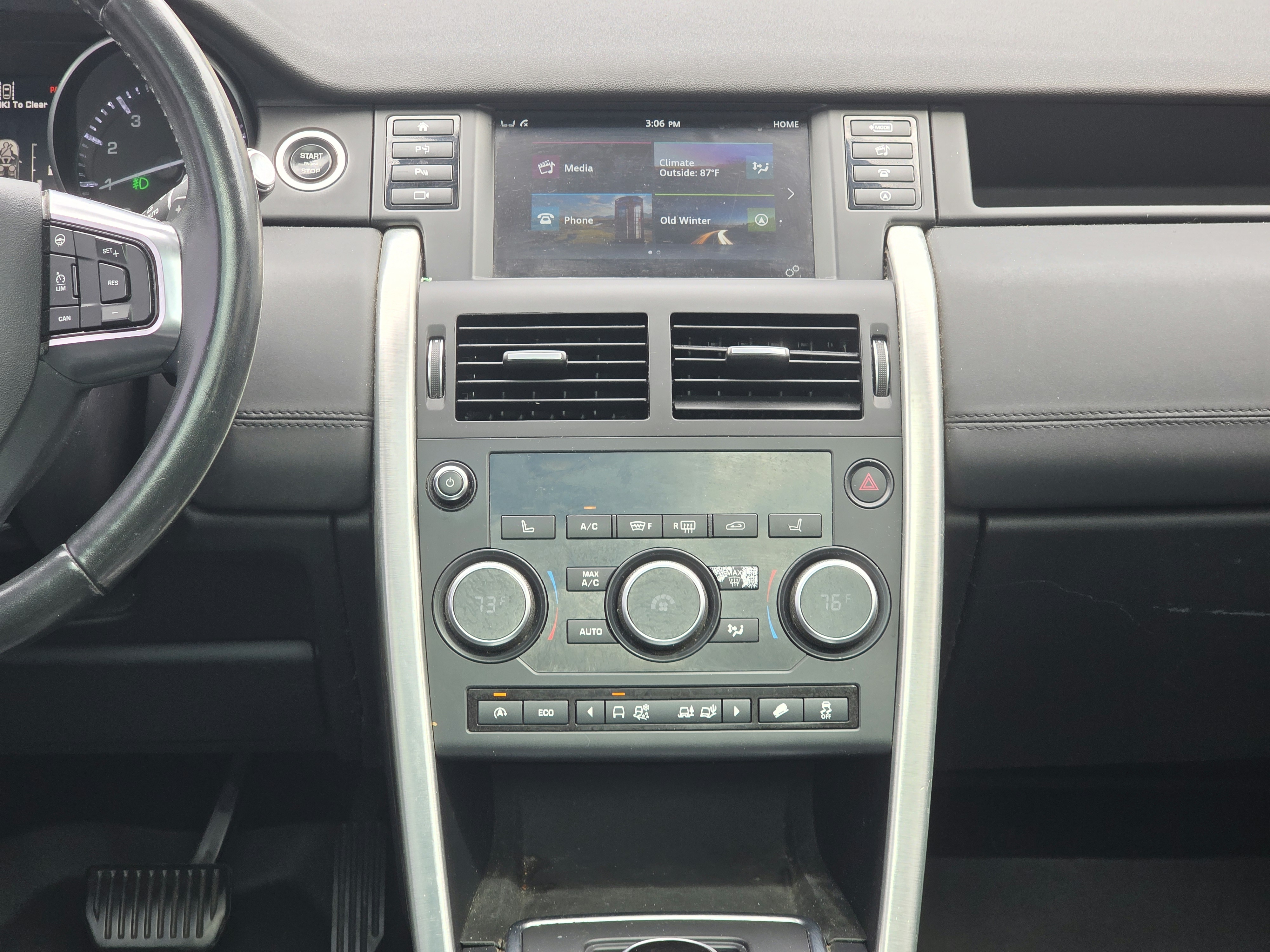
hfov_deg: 28.2
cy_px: 476
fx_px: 2531
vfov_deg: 21.3
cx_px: 635
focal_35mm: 69
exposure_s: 1/120
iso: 64
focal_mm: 7.9
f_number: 2.4
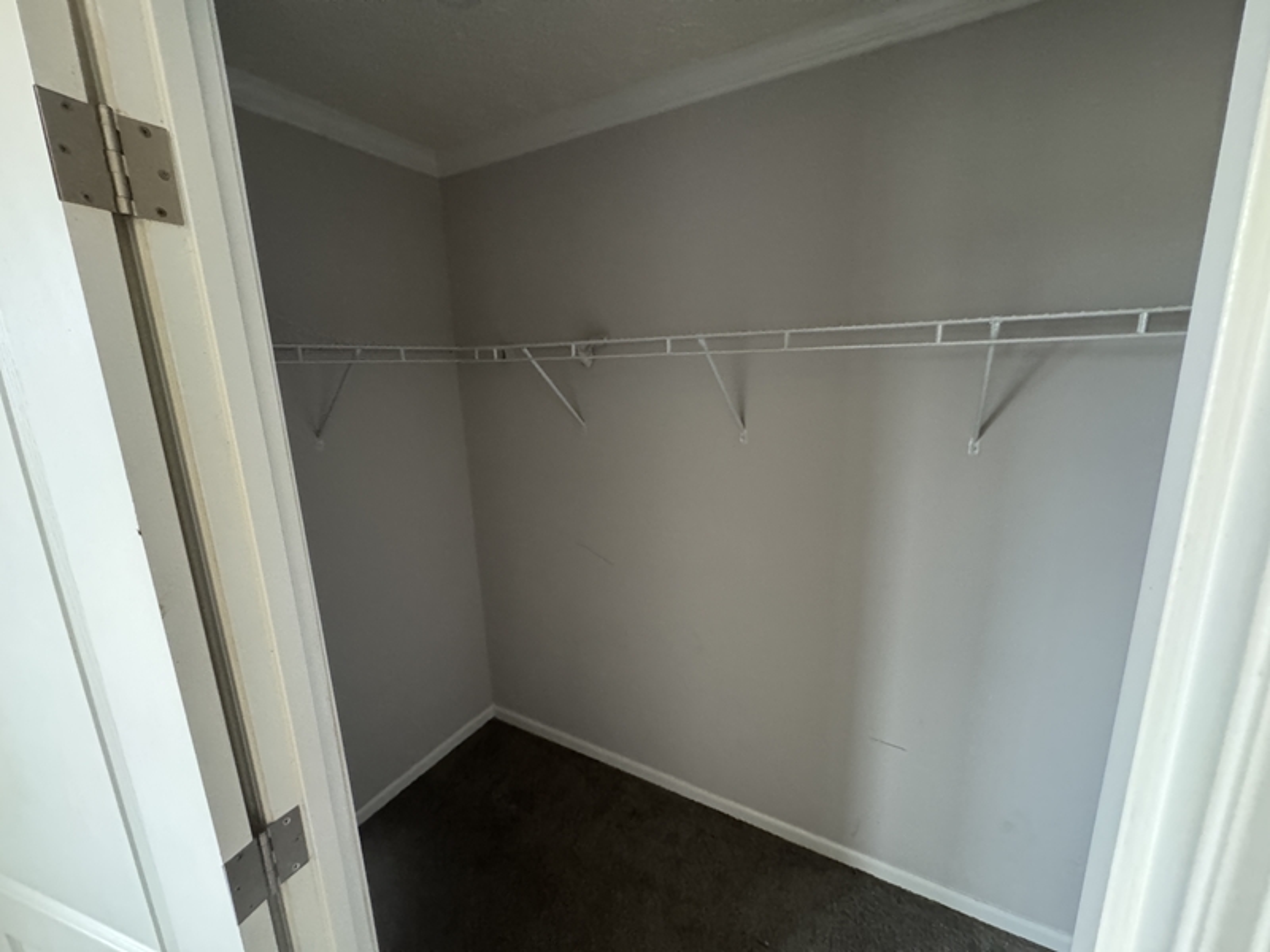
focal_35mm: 14
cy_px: 476
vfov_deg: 85.7
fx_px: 514
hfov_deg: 102.1
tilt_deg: -14.9
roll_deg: +2.9
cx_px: 635
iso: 1000
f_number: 2.2
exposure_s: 1/60
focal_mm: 2.22
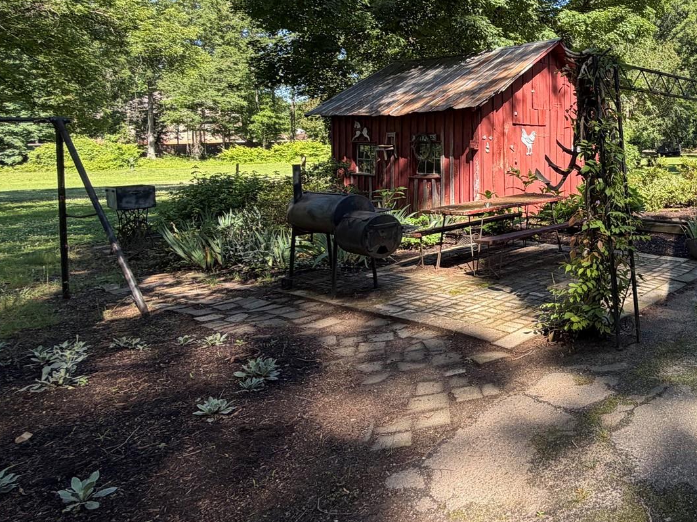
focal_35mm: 27
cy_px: 163
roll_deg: +0.2
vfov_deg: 50.2
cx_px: 652
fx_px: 544
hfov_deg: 54.9
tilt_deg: -2.1
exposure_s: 1/224
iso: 40
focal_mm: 2.22
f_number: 2.2
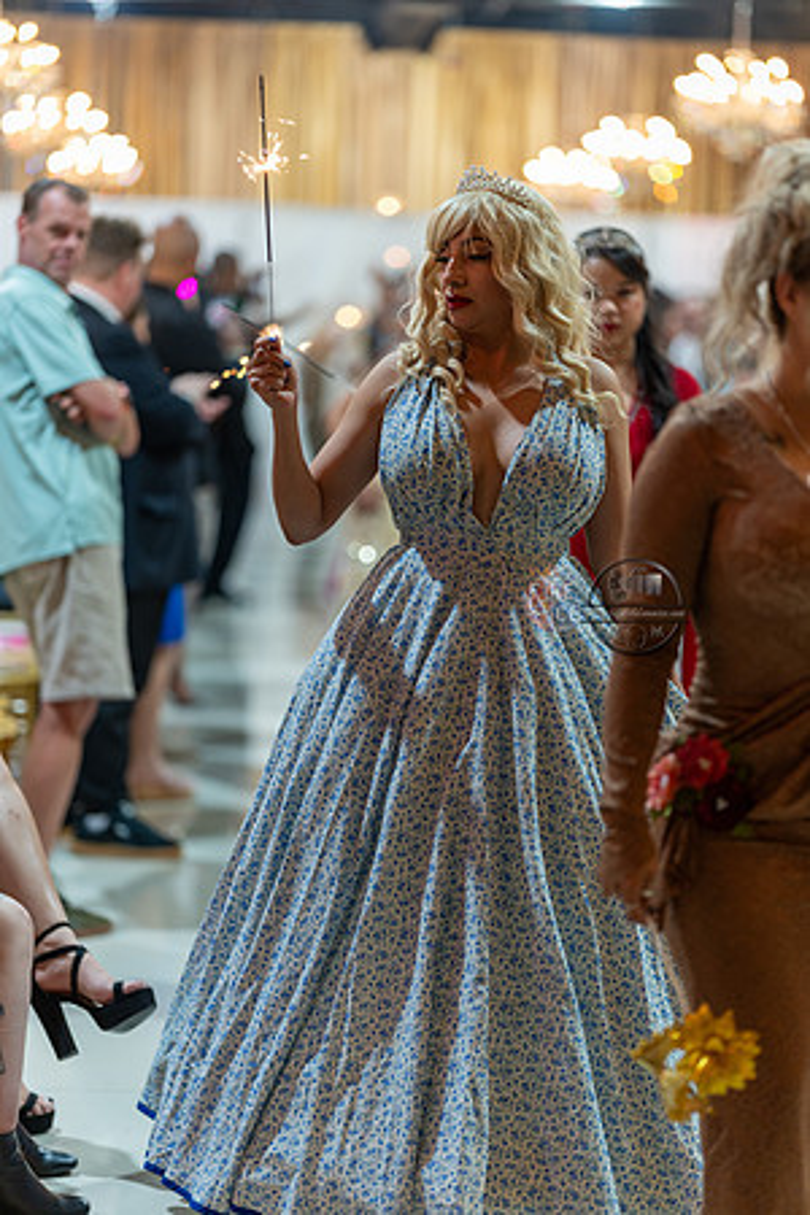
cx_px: 405
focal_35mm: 85
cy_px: 608
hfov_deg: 16.1
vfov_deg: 23.9
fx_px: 2869
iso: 250
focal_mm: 85
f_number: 1.4
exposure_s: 1/160
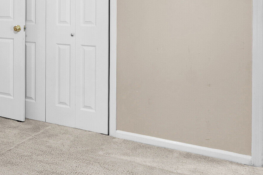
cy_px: 3
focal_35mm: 52
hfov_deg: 31.5
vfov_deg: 24.9
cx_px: -58
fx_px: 380
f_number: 10
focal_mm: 10
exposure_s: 1/1.67
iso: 100
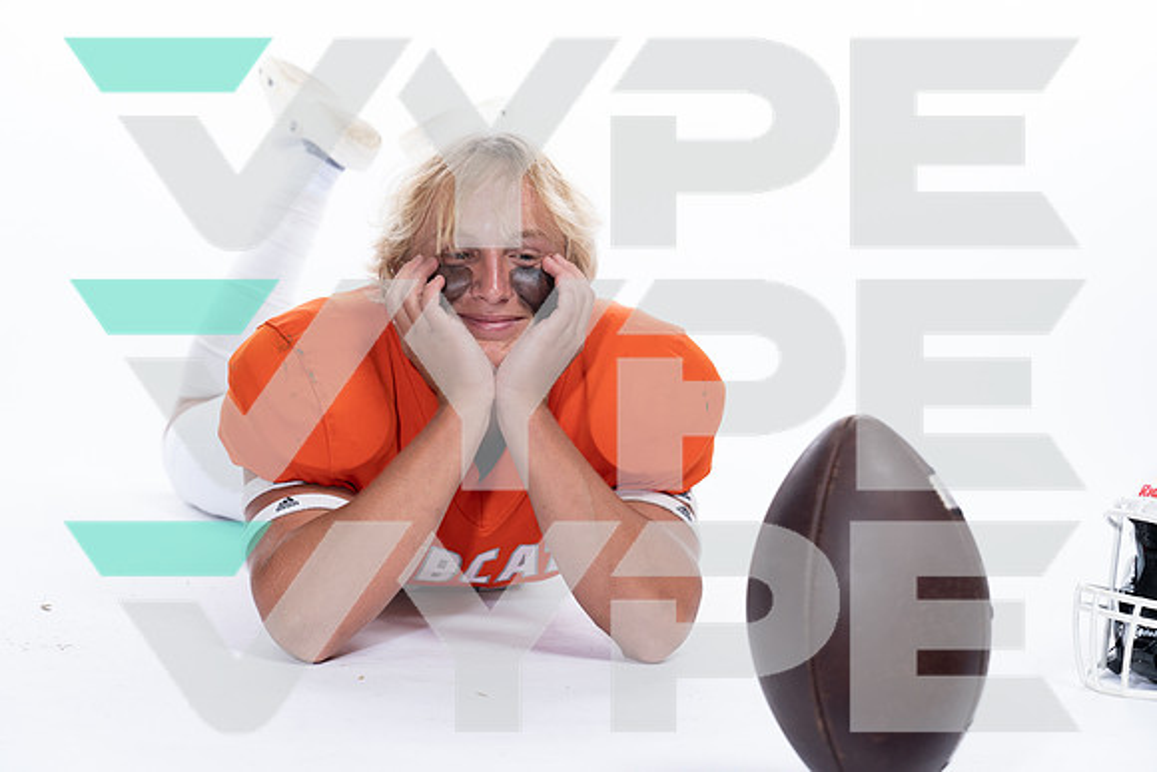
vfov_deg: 19.7
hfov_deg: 29.2
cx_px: 578
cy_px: 386
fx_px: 2218
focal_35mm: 69
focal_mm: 69
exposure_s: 1/250
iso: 400
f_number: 5.6
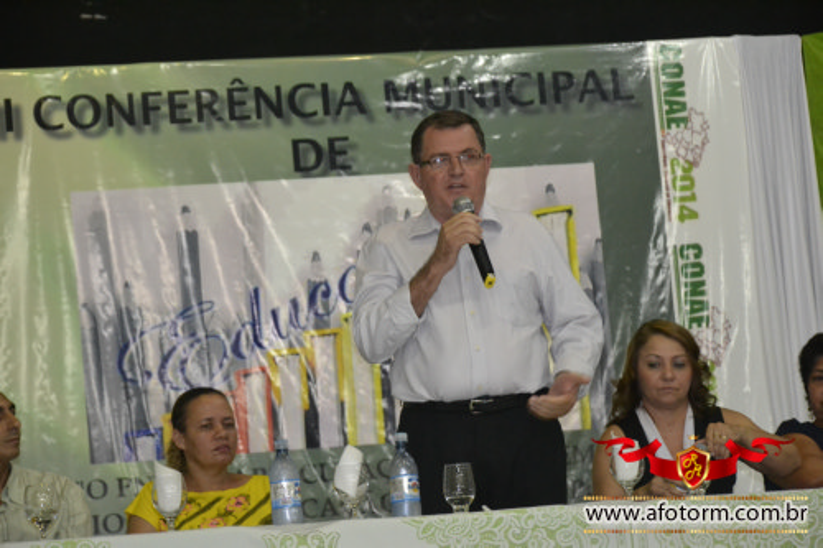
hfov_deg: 15.2
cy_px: 274
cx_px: 412
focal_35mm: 135
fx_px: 3085
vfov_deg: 10.2
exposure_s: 1/40
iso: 3200
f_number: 5.6
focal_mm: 90
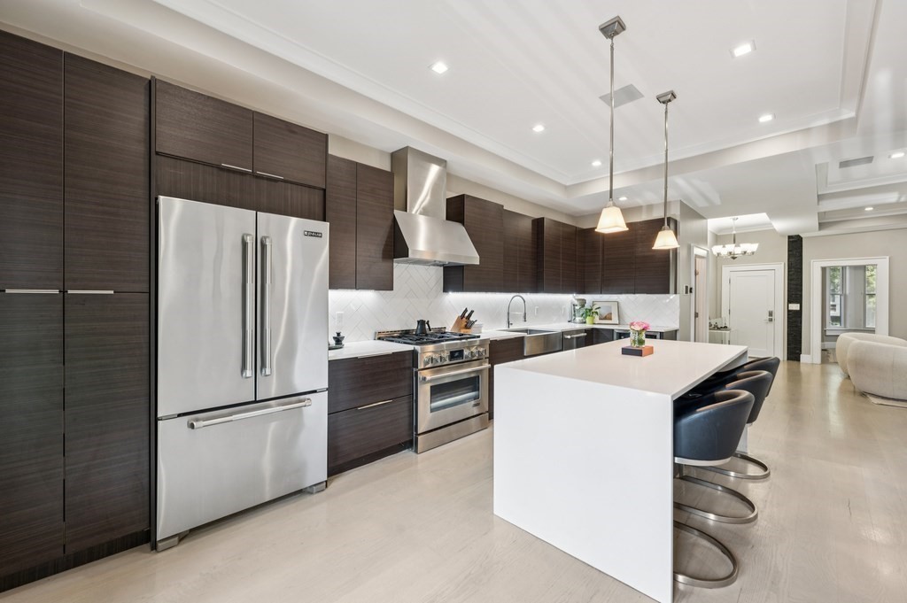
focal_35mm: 14
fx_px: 352
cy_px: 302
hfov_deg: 104.3
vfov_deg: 81.1
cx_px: 454
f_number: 8
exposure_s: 1/4
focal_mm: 14
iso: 100
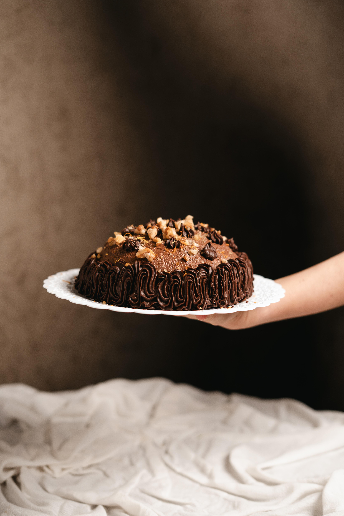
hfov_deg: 27.0
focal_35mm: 50
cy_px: 258
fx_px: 717
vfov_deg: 39.6
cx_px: 172
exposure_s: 1/200
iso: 100
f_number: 2.5
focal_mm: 50
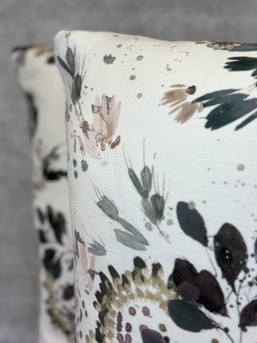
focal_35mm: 48
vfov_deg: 39.7
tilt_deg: -15.2
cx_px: 128
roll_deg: +1.6
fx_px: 475
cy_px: 172
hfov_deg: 30.3
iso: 80
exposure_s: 1/411
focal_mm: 6.86
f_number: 1.78
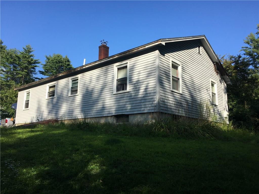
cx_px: 130
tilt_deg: +11.3
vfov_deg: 48.2
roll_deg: -0.3
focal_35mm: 29
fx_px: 217
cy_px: 97
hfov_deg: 61.7
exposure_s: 1/1012
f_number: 2.2
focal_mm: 4.15
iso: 25
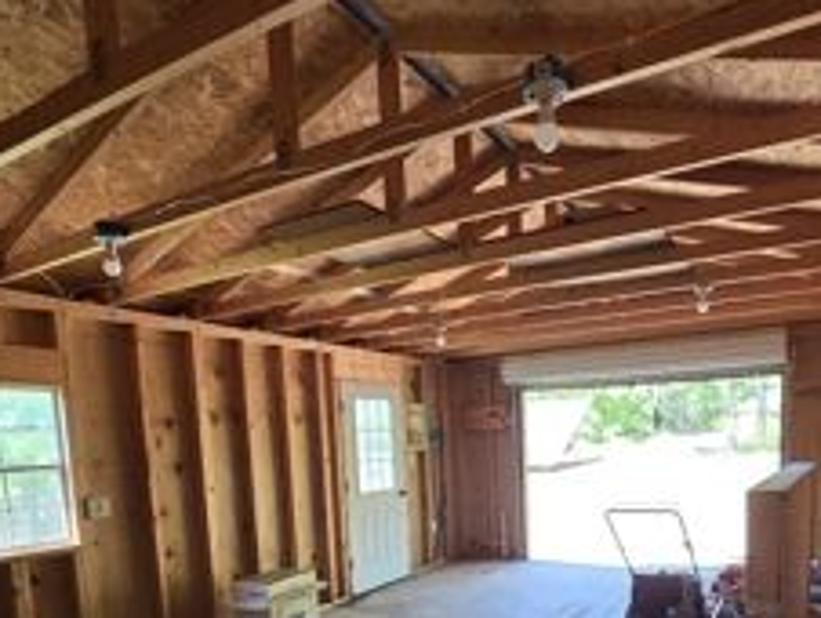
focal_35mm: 23
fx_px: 546
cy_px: 509
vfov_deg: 54.3
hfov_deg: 73.4
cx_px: 476
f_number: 2.2
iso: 125
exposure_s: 1/60
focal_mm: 2.2
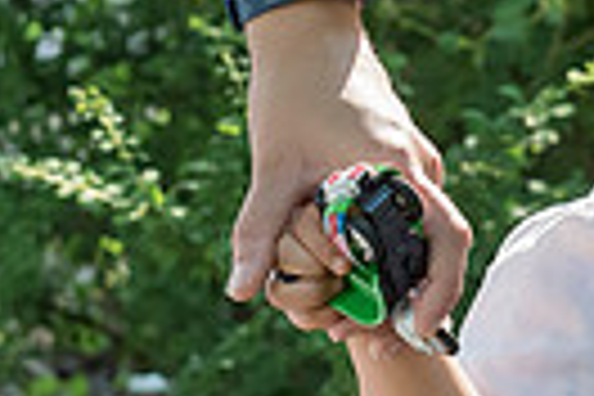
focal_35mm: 293
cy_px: 93
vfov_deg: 4.7
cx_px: 849
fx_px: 4834
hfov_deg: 6.9
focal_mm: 58
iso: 1000
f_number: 4.5
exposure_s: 1/400
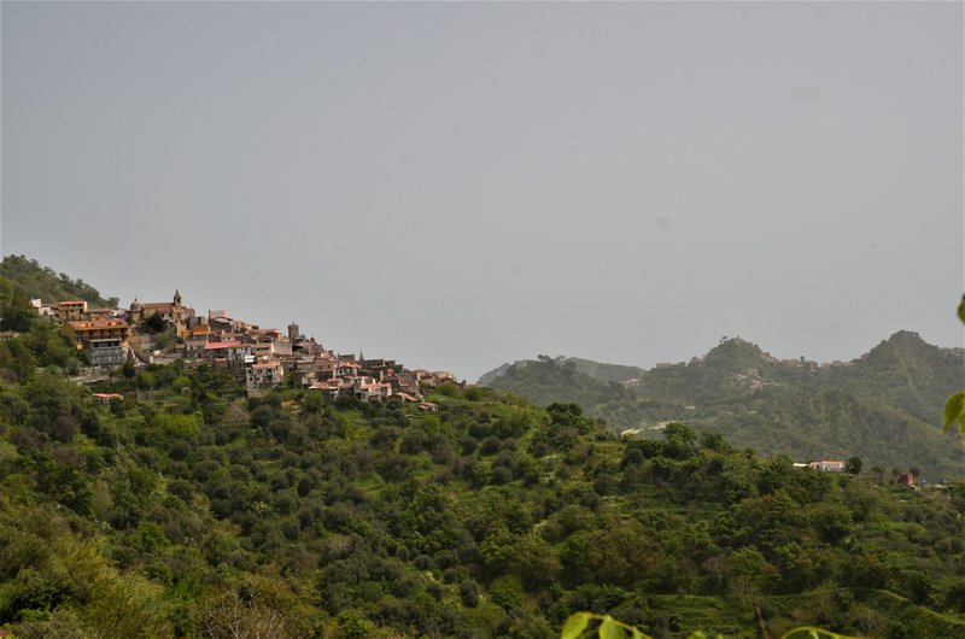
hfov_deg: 39.0
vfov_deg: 26.4
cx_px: 482
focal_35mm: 51
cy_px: 320
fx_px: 1364
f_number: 10
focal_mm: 34
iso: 250
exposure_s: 1/250
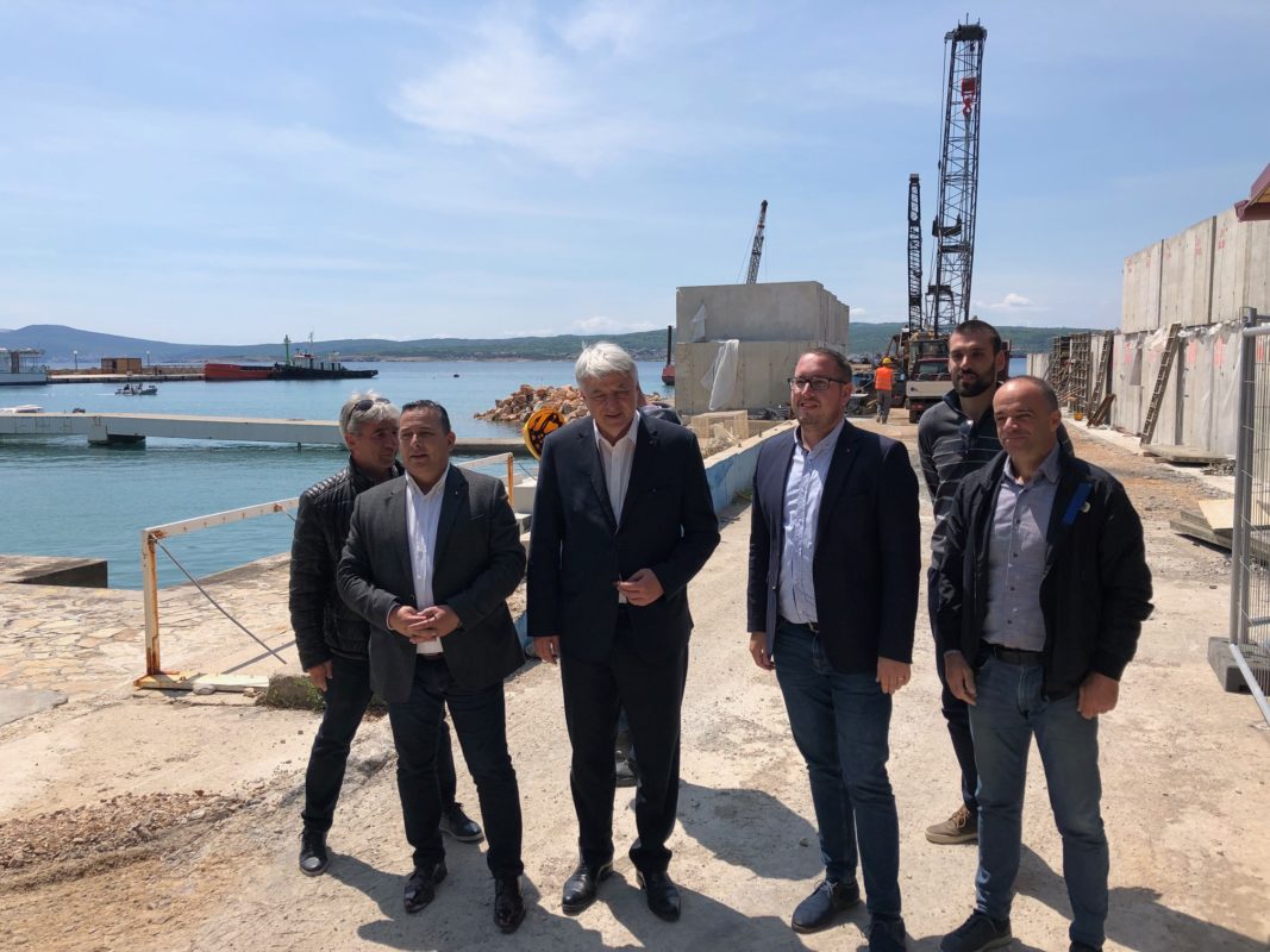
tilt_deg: -5.7
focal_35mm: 28
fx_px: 1027
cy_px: 476
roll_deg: +2.0
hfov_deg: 63.4
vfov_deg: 49.7
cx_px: 635
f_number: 1.8
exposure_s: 1/2558
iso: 20
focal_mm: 4
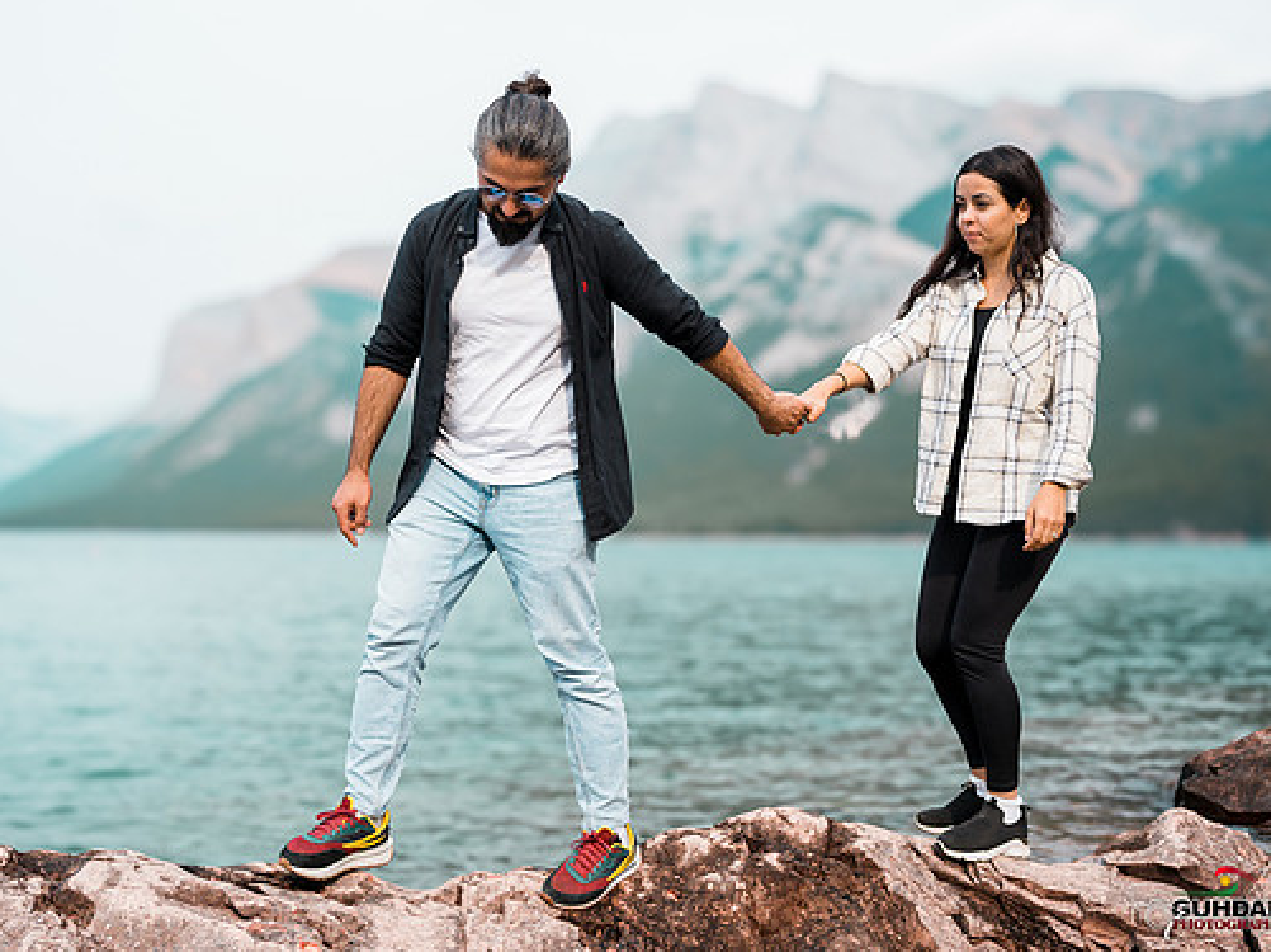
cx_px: 571
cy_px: 463
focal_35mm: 39
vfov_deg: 36.8
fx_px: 1431
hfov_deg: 47.8
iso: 200
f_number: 2.8
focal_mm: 35
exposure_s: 1/3200
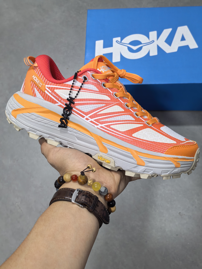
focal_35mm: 48
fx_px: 373
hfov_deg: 30.3
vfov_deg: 39.7
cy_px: 134
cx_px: 101
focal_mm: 5.75
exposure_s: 1/50
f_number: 2
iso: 200
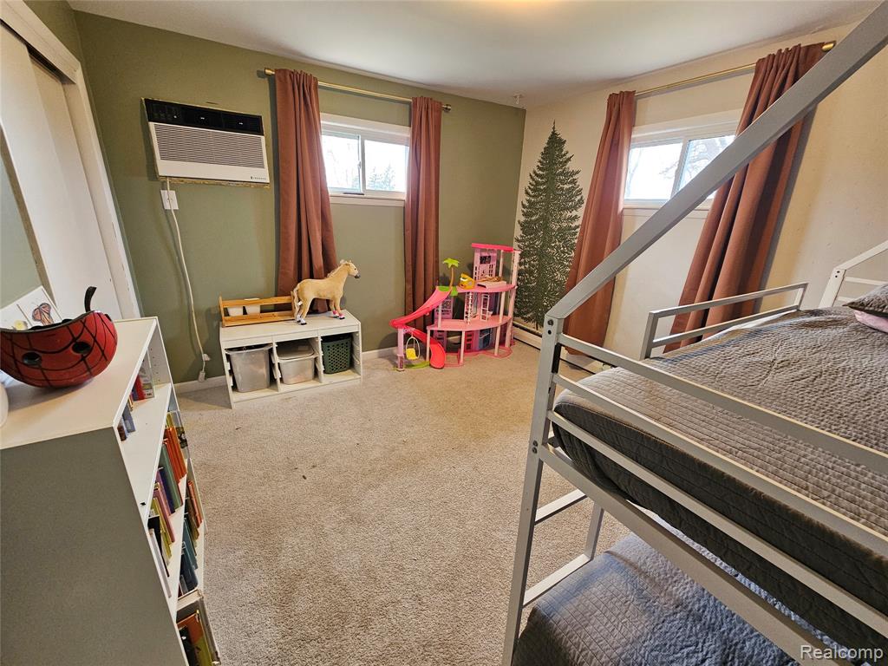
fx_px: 333
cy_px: 333
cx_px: 444
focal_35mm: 13
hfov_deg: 106.2
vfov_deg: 89.9
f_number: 2.2
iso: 320
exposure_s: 1/40
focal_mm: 2.2
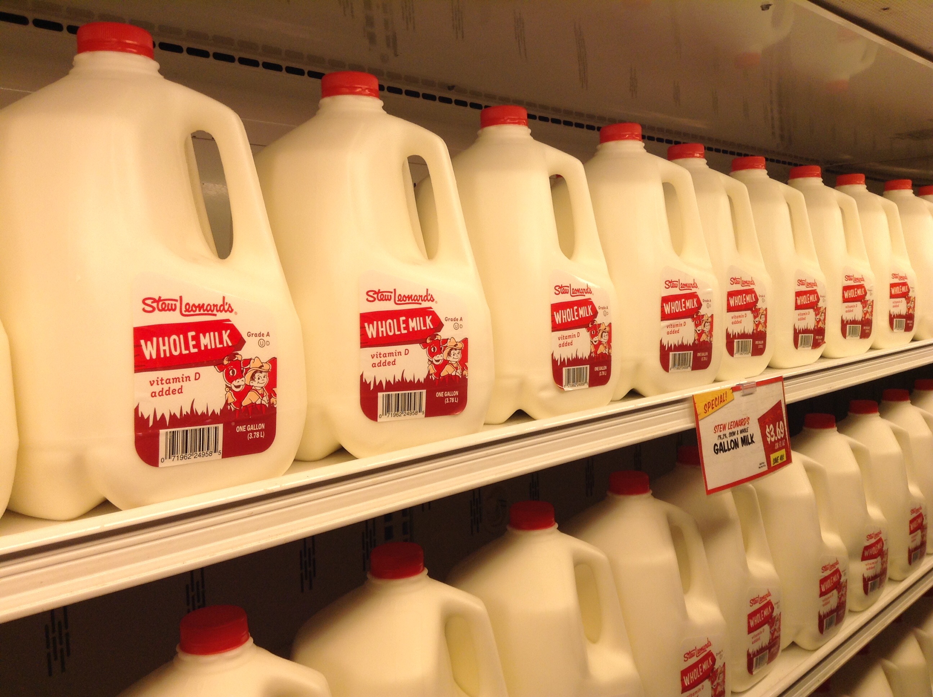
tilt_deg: -3.8
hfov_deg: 55.4
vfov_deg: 42.8
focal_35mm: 33
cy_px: 348
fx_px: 888
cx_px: 466
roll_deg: +1.5
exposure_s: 1/100
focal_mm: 3.3
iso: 25
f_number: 2.4
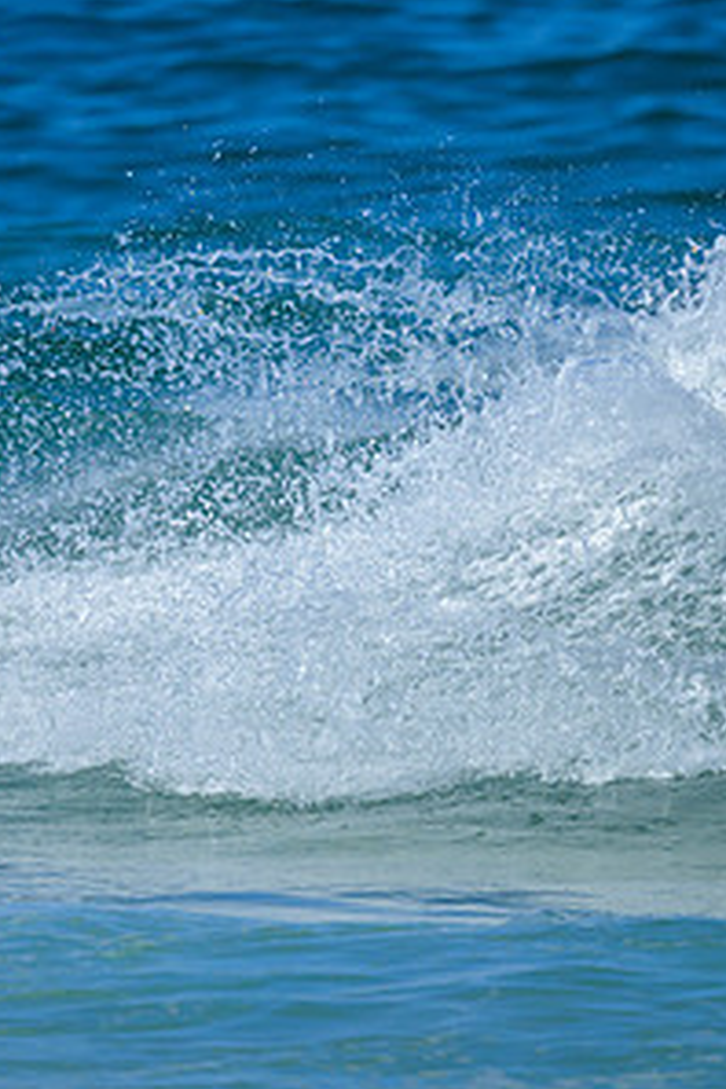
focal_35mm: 1564
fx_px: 47307
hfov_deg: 0.9
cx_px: 513
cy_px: 482
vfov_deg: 1.3
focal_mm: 800
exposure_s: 1/2500
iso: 280
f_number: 6.3
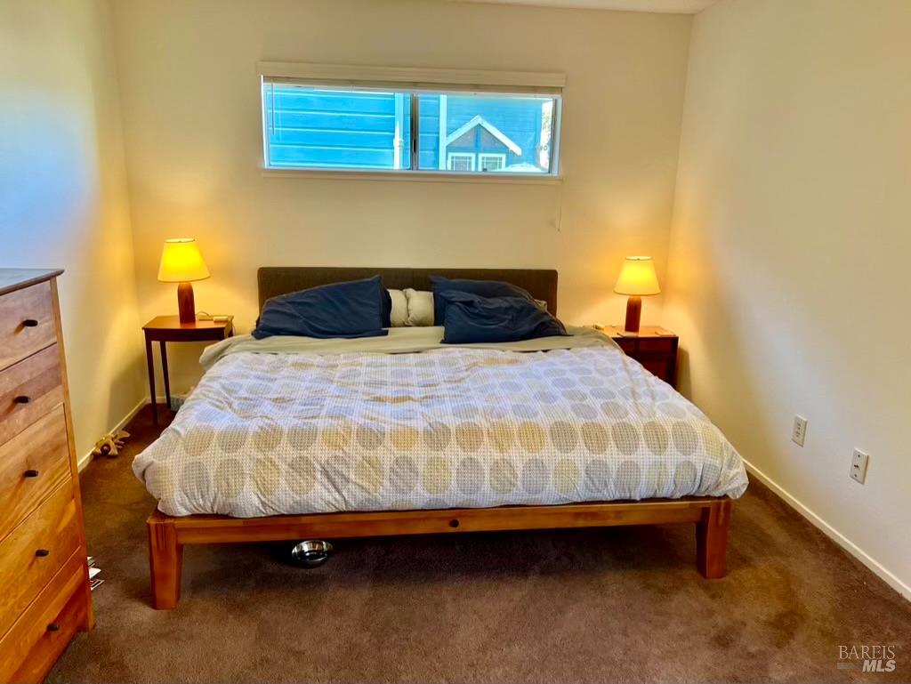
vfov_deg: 53.1
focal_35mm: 26
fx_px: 685
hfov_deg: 67.3
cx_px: 456
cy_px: 342
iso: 125
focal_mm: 5.7
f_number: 1.5
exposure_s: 1/120
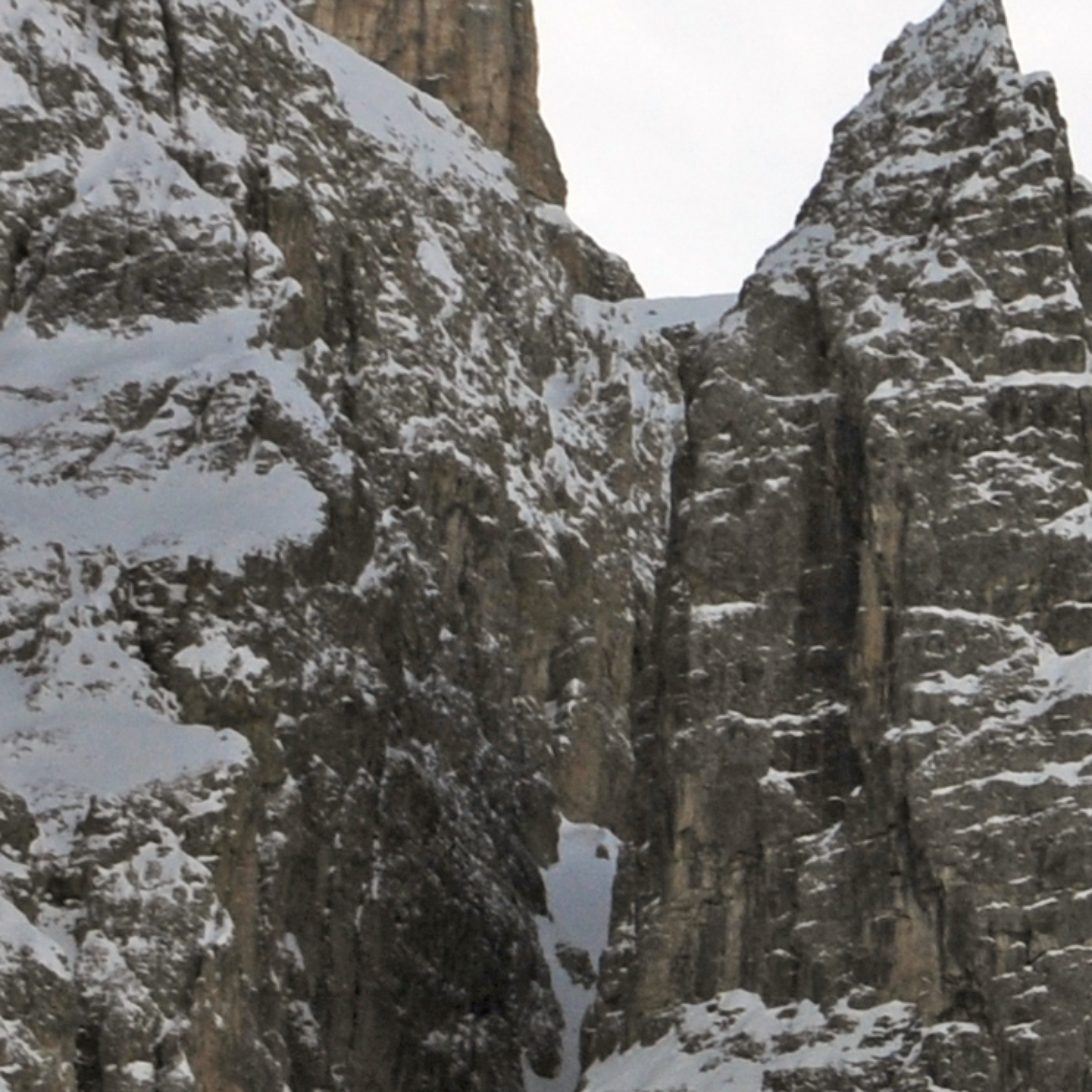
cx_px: 2835
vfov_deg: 7.3
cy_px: 1787
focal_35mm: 235
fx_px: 8387
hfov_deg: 6.9
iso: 200
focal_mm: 32
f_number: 11
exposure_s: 1/400
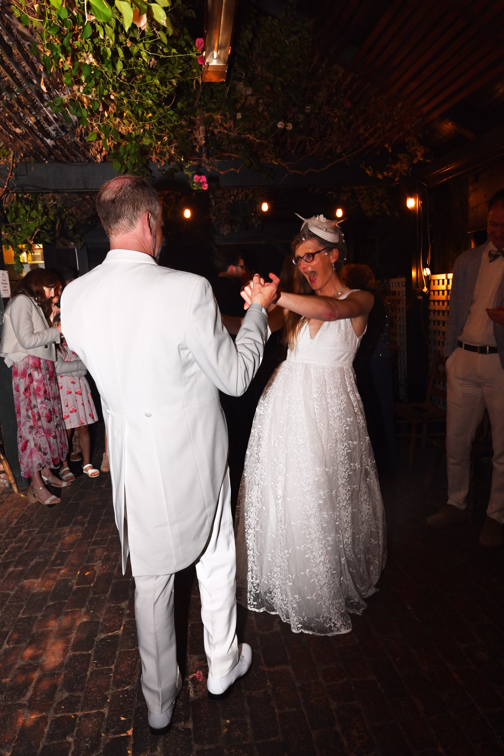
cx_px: 252
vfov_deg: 73.7
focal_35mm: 24
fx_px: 504
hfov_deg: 53.1
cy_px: 378
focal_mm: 24
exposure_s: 1/60
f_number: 7.1
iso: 1000
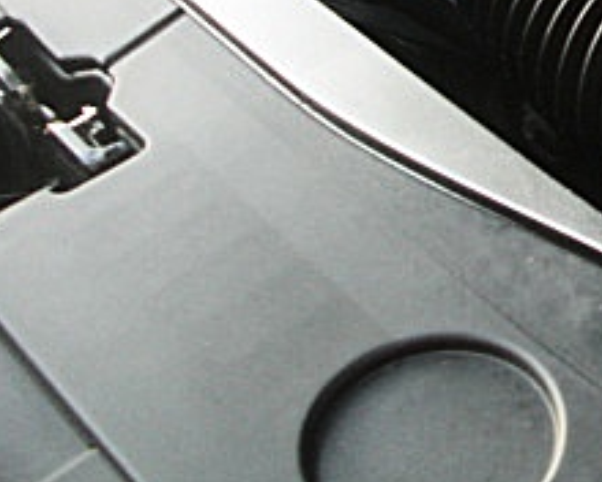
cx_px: 818
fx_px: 1817
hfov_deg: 17.5
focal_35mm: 102
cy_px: -162
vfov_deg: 14.4
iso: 200
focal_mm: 6.3
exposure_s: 1/100
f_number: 2.8
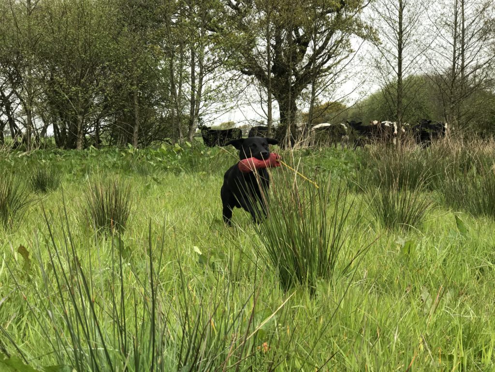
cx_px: 248
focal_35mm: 57
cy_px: 186
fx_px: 815
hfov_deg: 33.8
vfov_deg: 25.7
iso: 20
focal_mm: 6.6
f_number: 2.8
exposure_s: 1/471
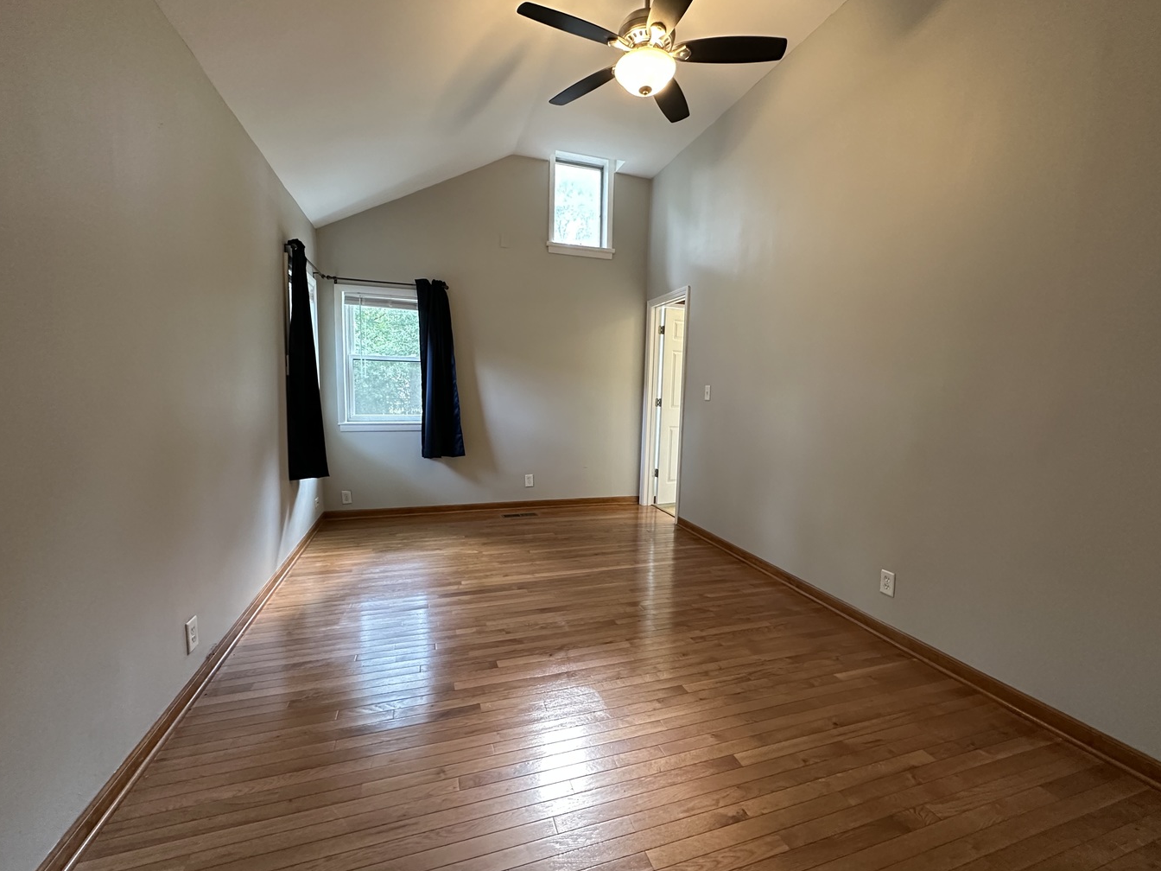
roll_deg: -1.5
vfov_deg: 81.7
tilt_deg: -6.1
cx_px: 596
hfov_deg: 98.1
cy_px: 442
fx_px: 503
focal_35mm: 15
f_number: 2.2
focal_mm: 2.22
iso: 500
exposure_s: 1/60
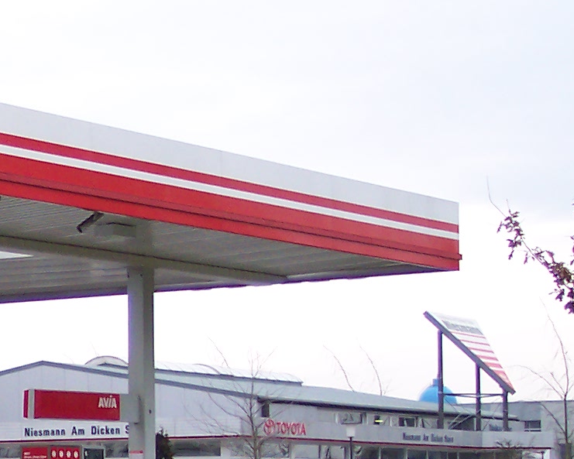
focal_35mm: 129
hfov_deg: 13.9
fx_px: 2192
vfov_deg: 11.9
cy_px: 413
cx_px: -327
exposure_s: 1/250
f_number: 2.8
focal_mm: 8
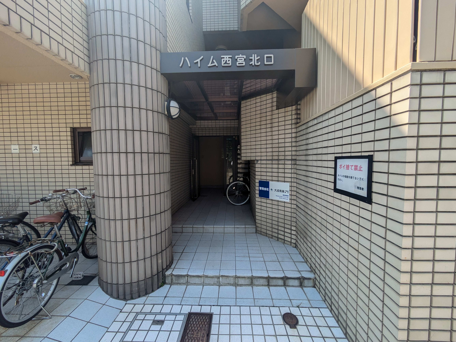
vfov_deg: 85.7
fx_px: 184
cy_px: 171
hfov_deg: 102.0
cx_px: 228
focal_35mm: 14
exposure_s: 1/526
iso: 44
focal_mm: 1.83
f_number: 2.2
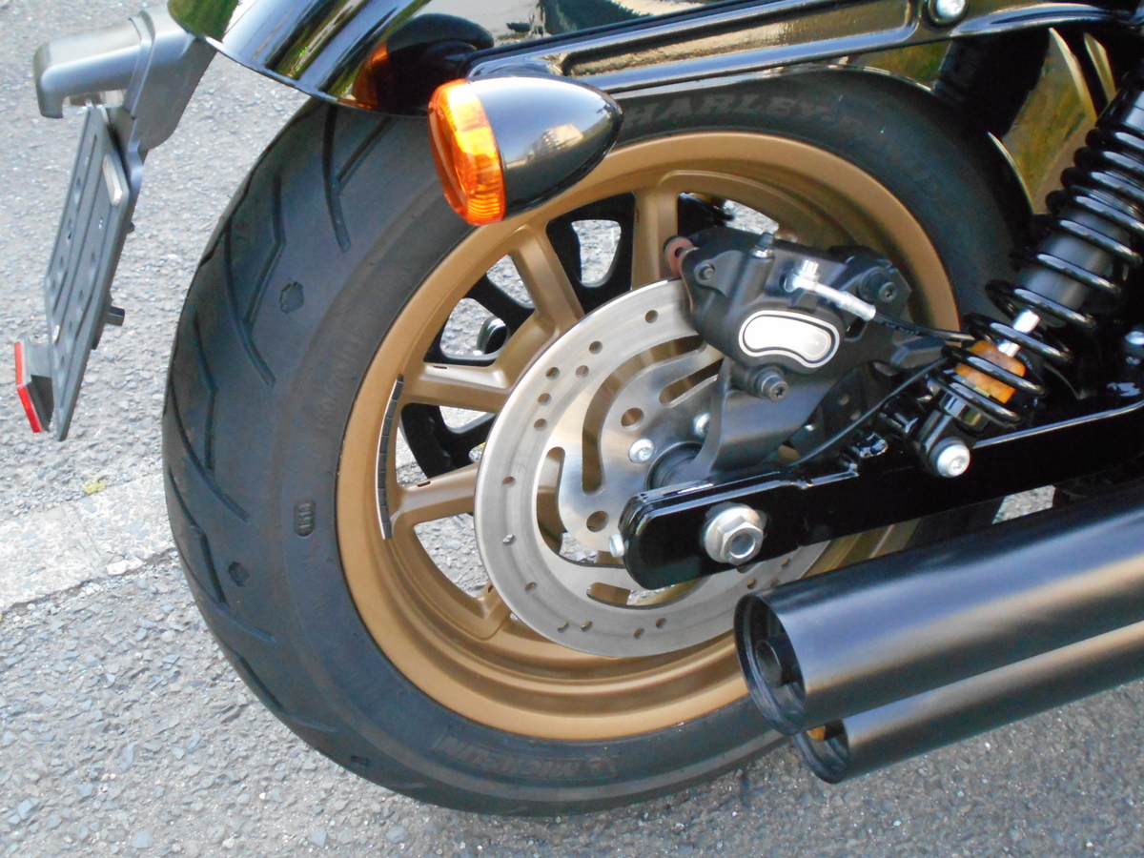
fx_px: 1289
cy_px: 429
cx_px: 572
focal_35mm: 39
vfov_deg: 36.8
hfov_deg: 47.9
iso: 720
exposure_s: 1/250
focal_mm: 6.7
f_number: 3.9
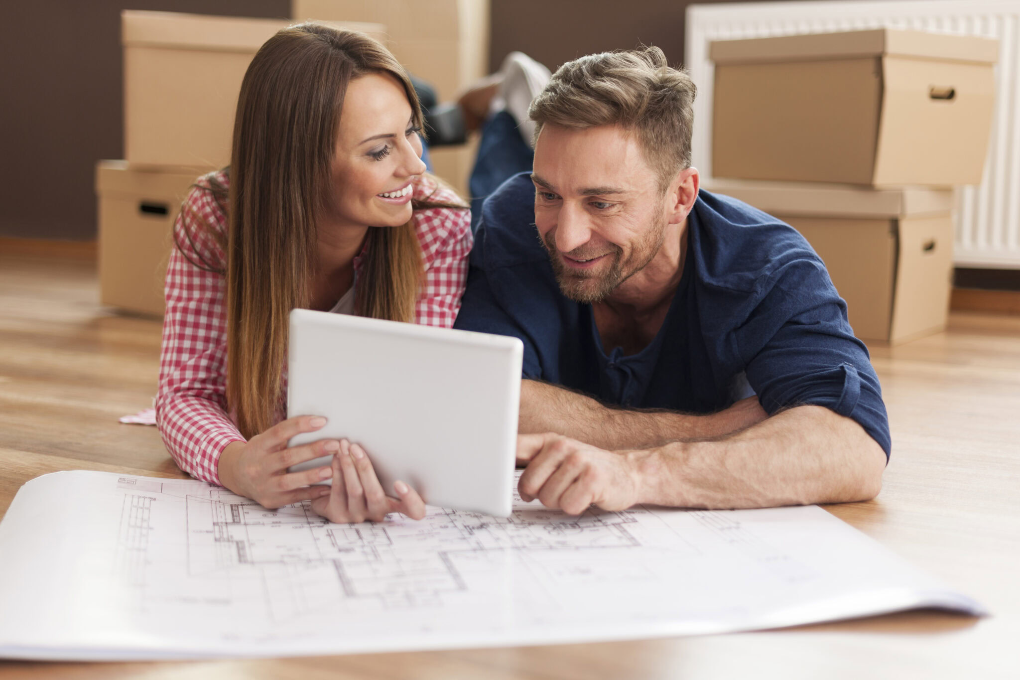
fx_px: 1416
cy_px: 340
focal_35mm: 50
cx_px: 510
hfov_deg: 39.6
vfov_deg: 27.0
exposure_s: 1/100
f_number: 2
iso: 100
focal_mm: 50
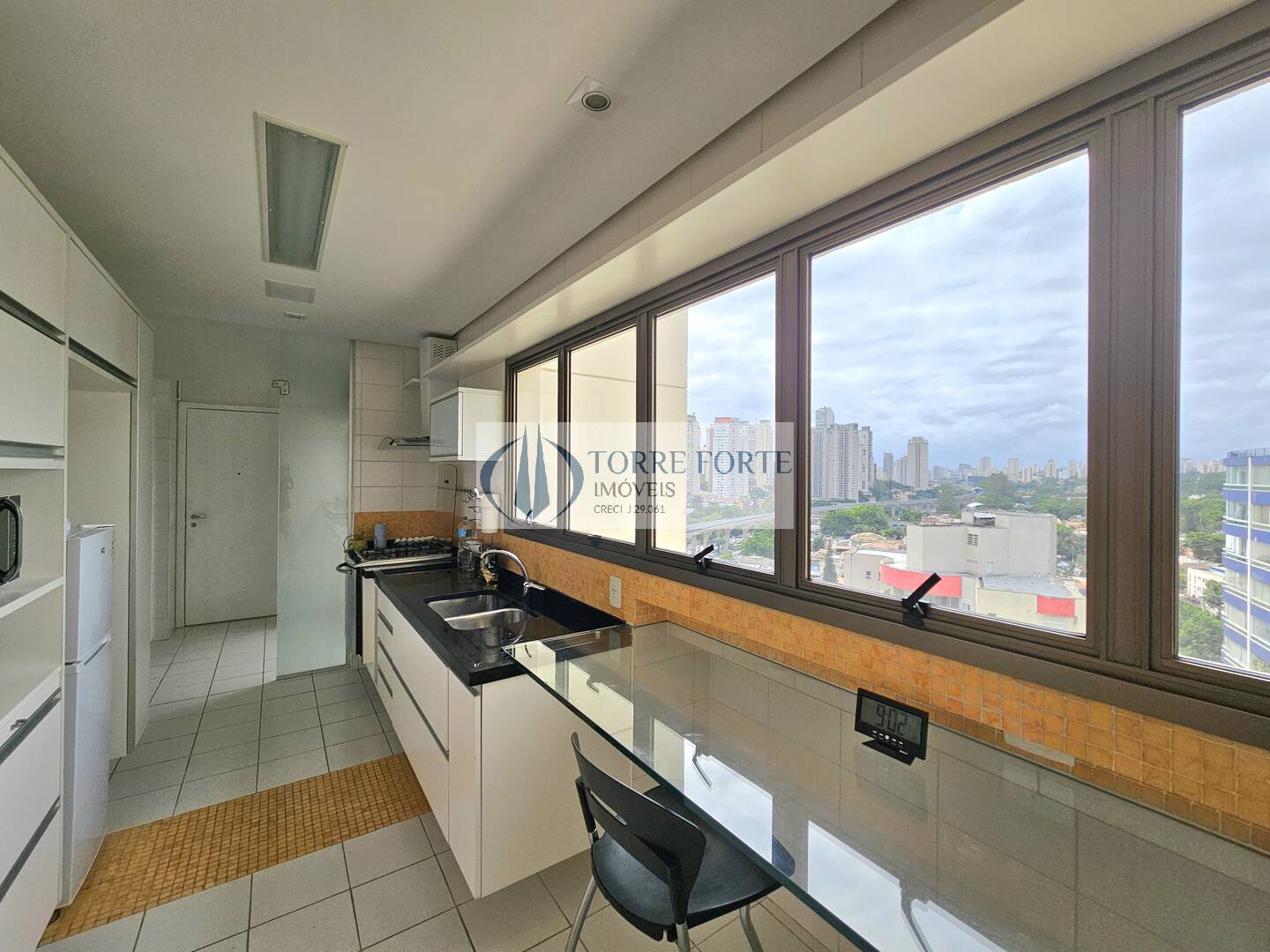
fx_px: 477
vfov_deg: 89.9
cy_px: 476
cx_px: 635
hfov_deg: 106.2
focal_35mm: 13
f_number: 2.2
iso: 50
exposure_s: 1/1111
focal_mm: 2.2
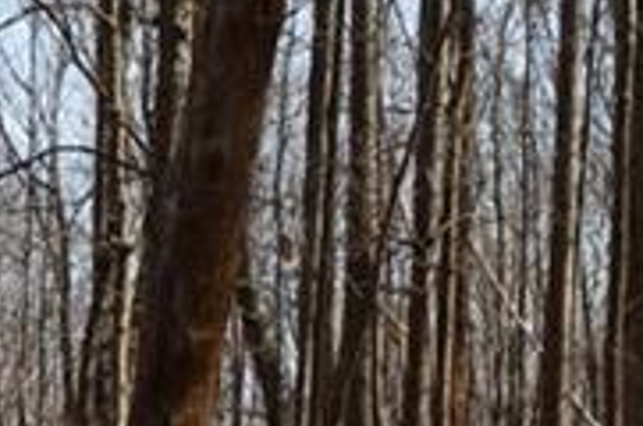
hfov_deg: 13.1
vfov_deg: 8.9
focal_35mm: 153
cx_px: 789
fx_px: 2728
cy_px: 110
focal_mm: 18
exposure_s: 1/320
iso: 400
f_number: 10
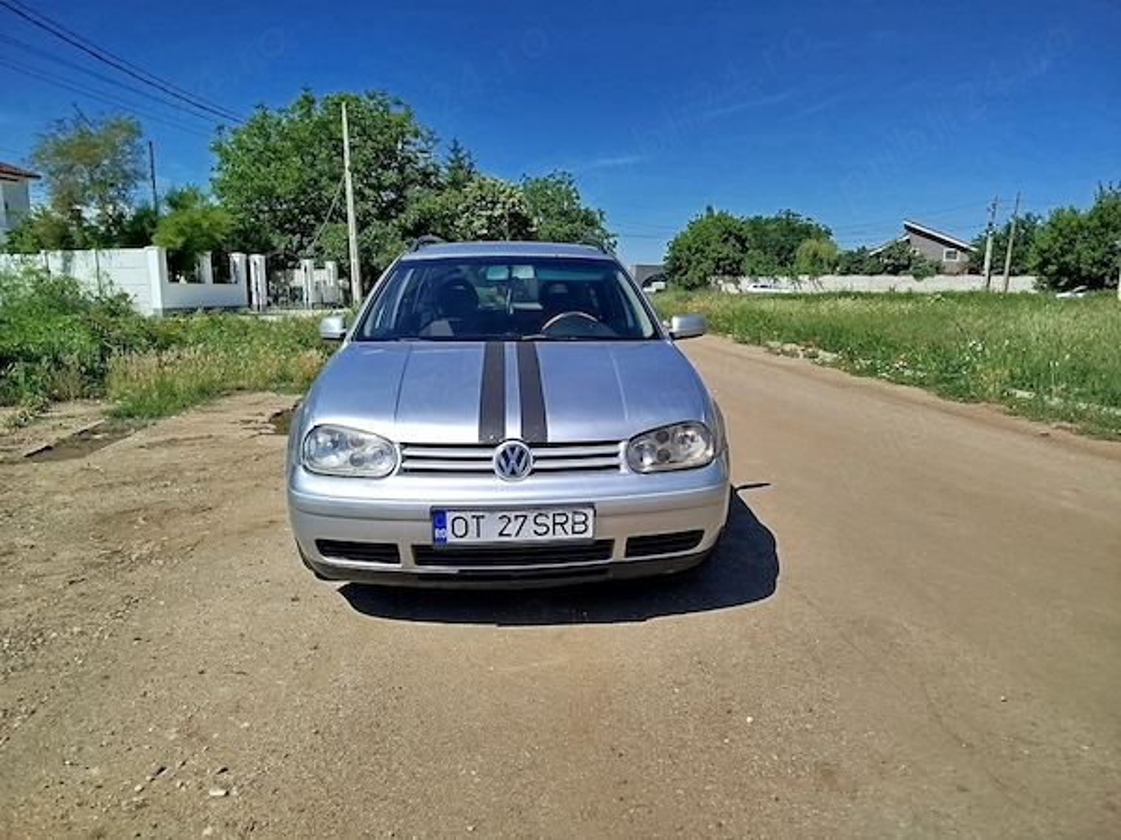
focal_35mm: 24
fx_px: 777
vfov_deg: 56.8
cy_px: 420
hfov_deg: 71.6
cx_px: 560
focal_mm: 5.31
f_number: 1.7
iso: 50
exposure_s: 1/1128
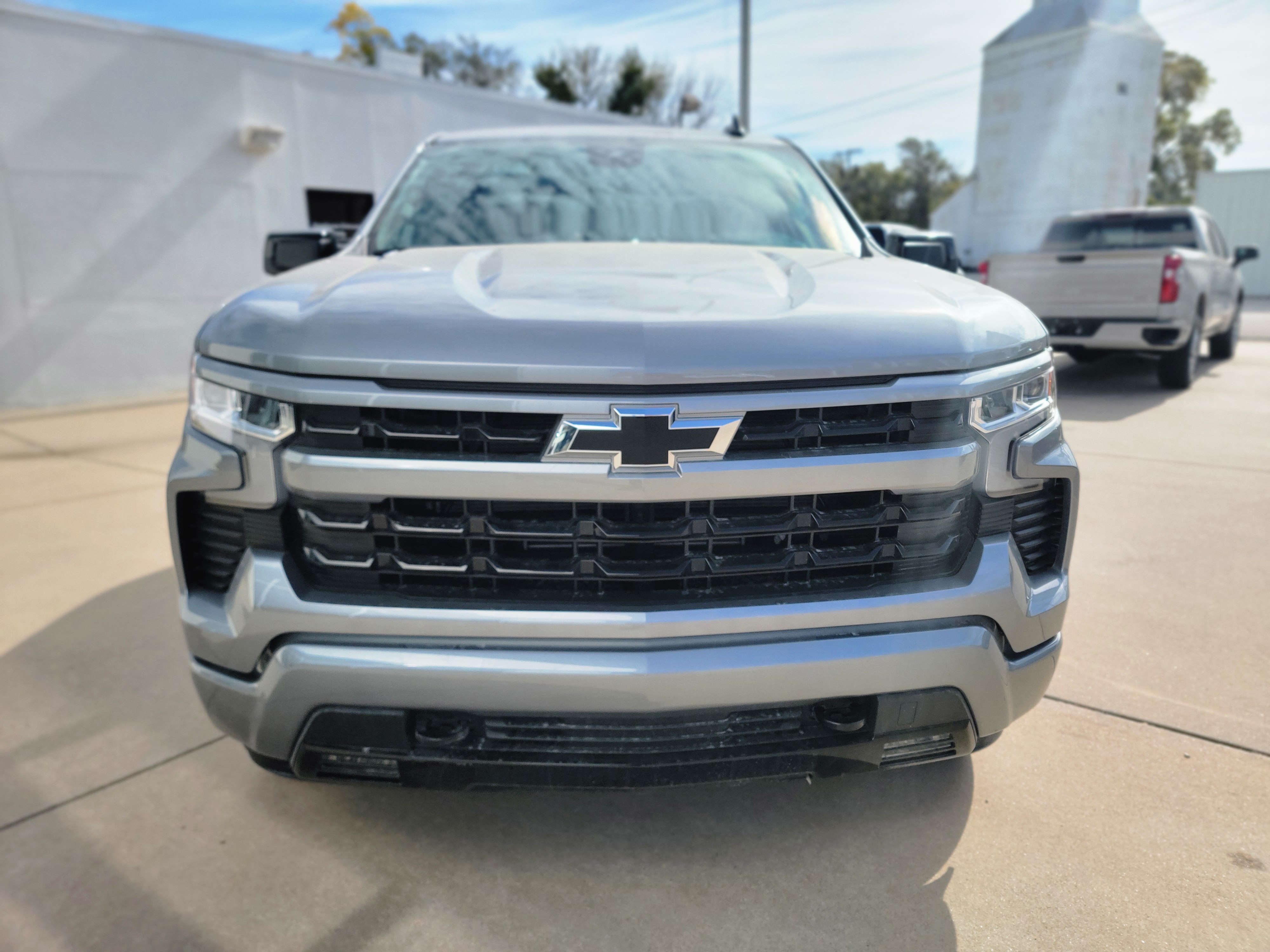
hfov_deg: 71.6
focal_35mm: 24
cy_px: 476
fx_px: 881
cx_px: 635
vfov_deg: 56.8
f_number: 1.8
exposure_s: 1/929
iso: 16
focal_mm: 6.7
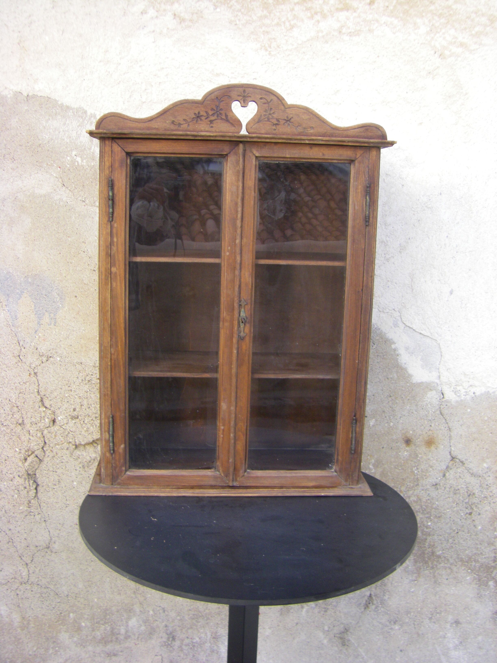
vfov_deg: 49.0
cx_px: 248
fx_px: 727
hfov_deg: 37.7
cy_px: 332
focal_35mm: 38
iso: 160
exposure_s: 1/50
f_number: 3.5
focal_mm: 6.3
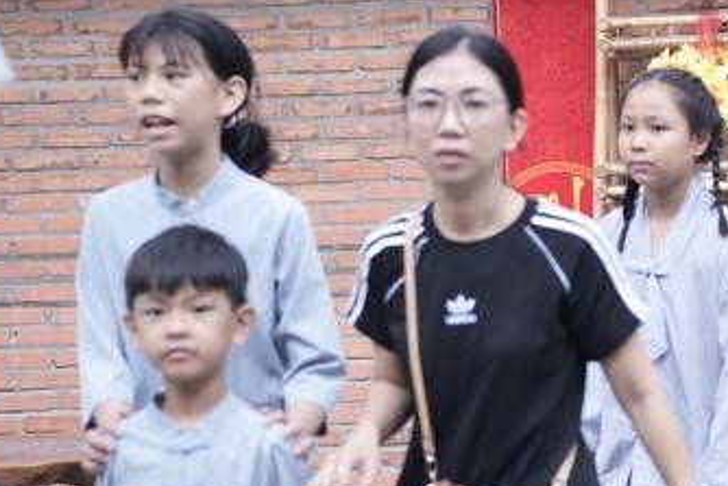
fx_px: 2792
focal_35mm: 138
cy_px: 256
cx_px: 678
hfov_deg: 14.7
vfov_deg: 10.0
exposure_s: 1/800
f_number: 2.8
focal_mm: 71
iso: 1250
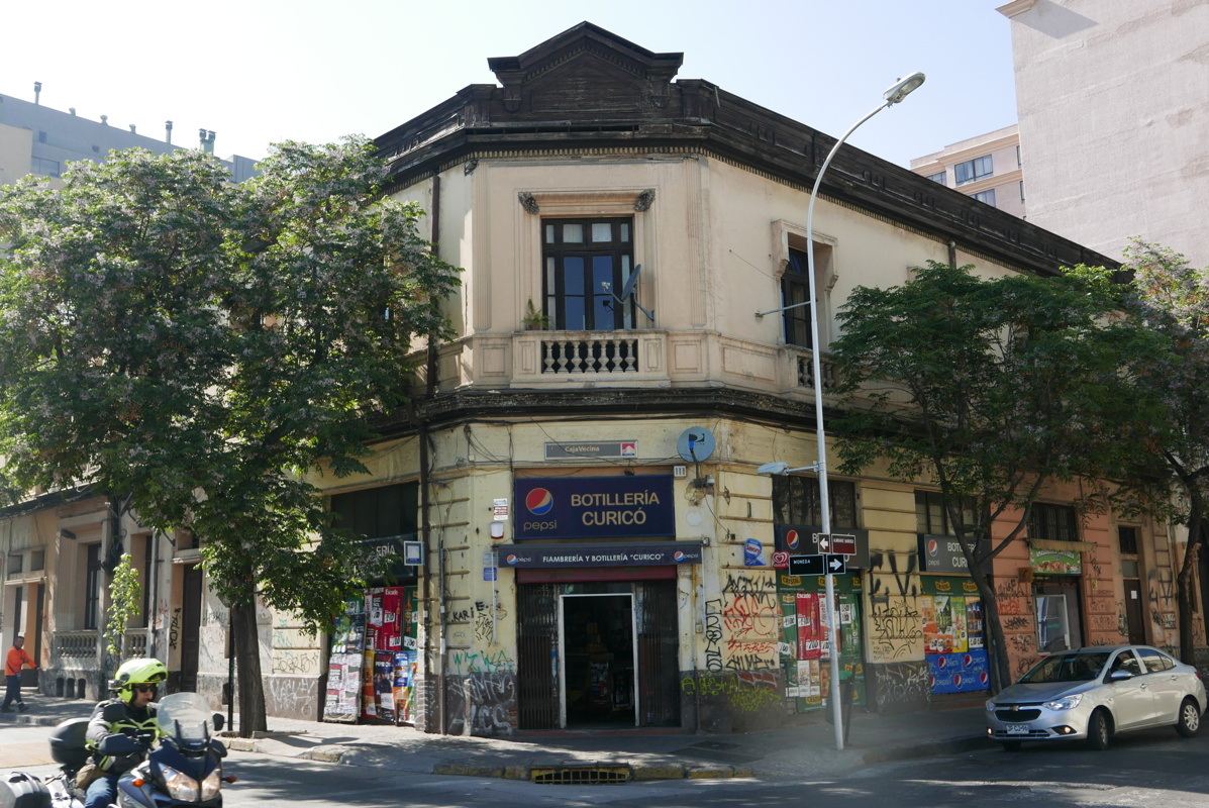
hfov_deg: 51.9
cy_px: 404
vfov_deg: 36.0
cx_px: 604
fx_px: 1243
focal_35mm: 37
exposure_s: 1/320
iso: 200
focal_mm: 16.5
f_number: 5.6
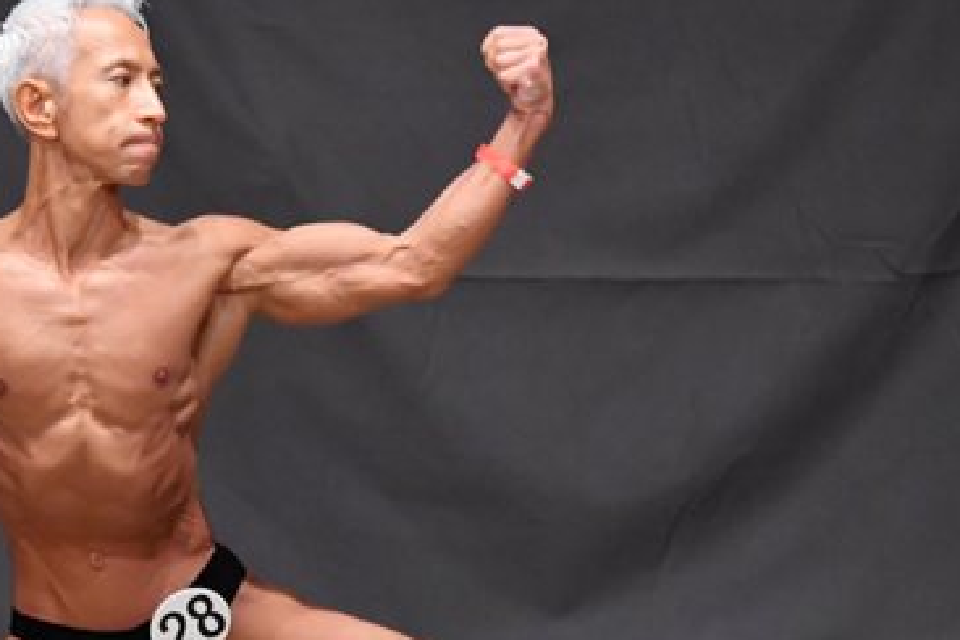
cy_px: 401
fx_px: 15252
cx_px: 180
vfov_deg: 2.4
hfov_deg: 3.6
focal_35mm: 572
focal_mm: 180
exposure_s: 1/400
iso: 6400
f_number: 5.6
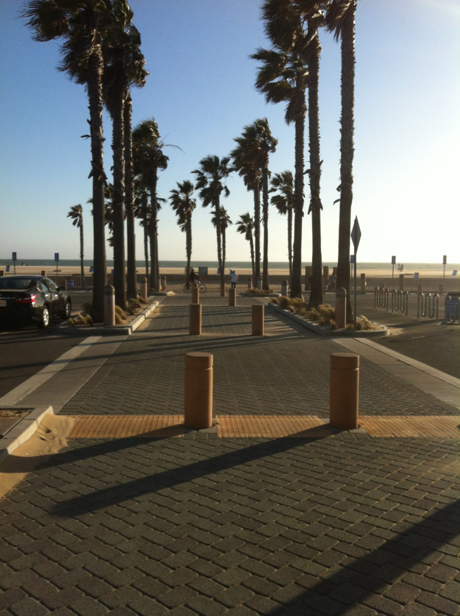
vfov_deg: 52.7
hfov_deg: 40.6
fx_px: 622
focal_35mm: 35
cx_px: 230
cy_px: 308
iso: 80
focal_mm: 3.85
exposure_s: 1/1257
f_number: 2.8
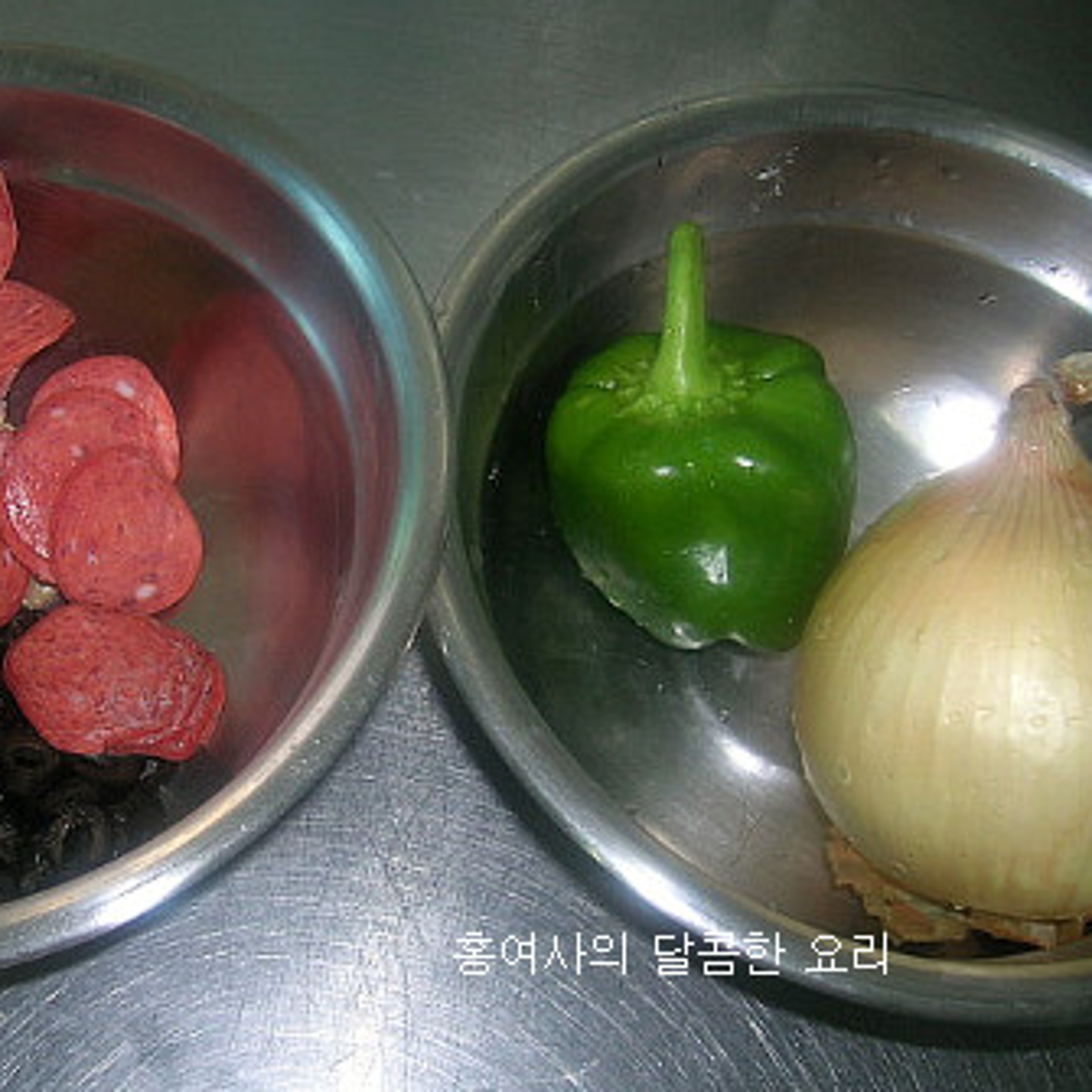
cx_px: 319
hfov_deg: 38.5
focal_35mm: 43
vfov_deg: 39.1
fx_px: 1535
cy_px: 583
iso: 50
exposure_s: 1/60.1
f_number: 2.9
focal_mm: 5.7
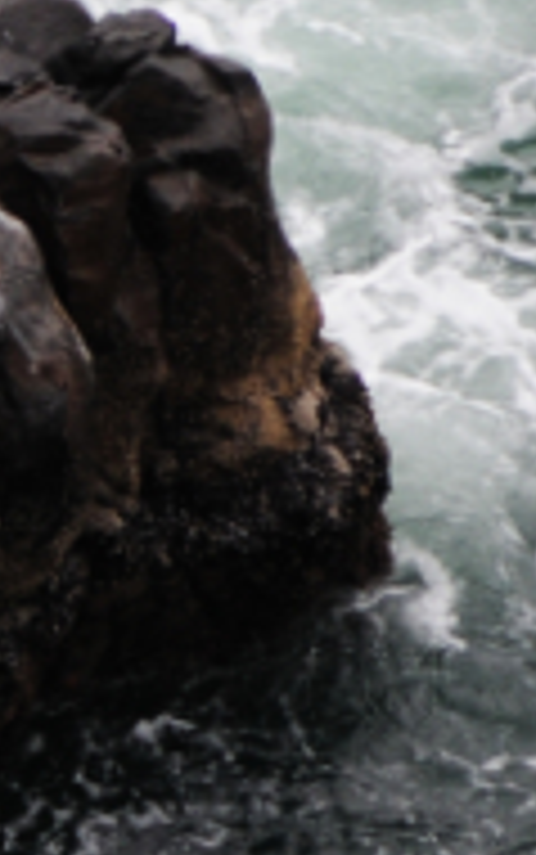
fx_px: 31808
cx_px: -815
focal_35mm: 1363
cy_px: 144
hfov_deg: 1.0
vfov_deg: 1.5
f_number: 5.6
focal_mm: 170
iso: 250
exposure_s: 1/800
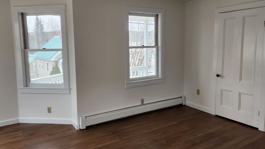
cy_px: 65
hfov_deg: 64.3
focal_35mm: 30
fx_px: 211
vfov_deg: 38.9
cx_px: 127
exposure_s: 1/120
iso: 160
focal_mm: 6.4
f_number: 1.8
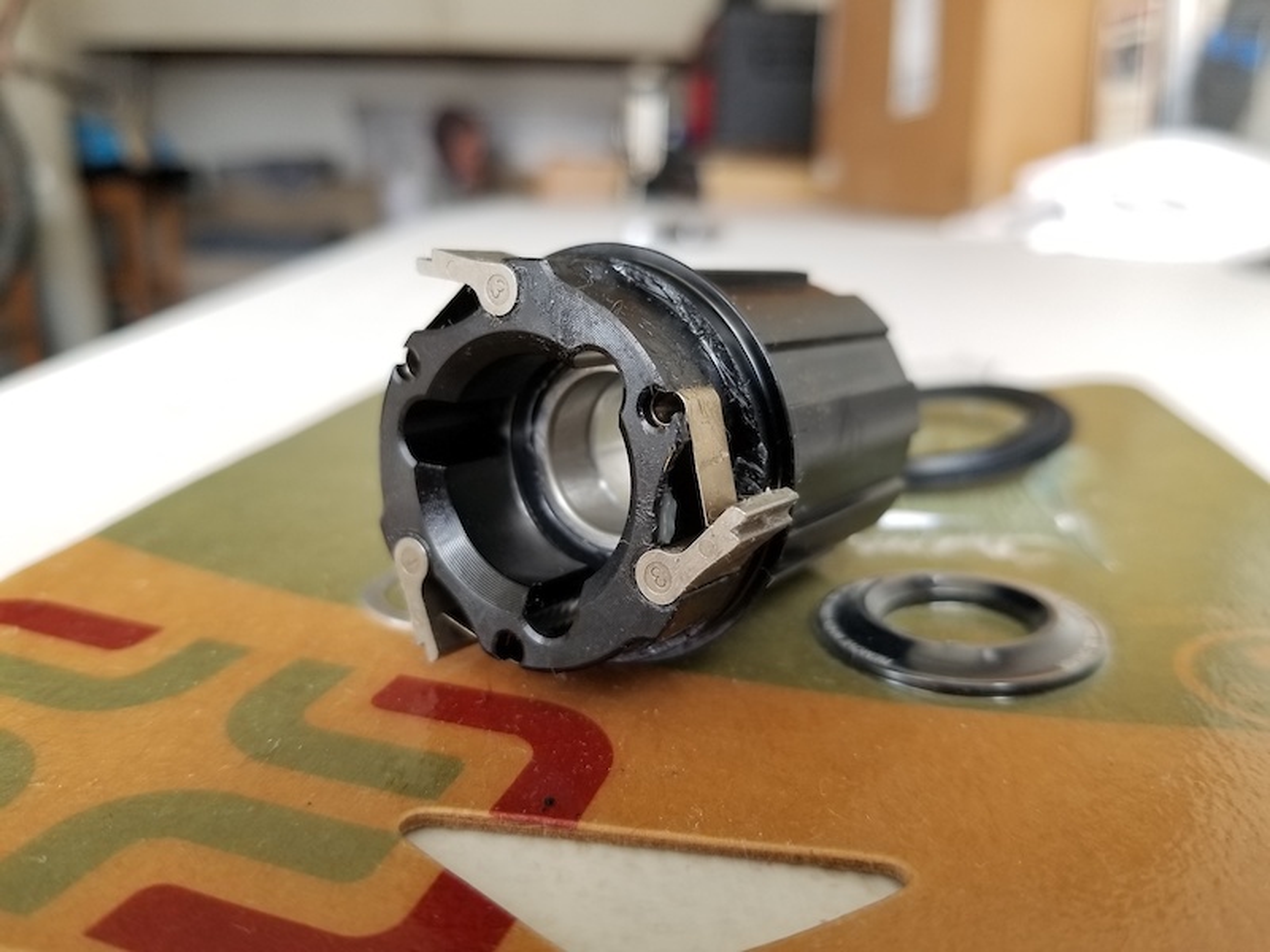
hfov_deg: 67.3
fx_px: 954
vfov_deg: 53.1
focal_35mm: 26
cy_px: 476
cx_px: 635
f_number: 1.7
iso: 80
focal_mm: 4.25
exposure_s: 1/60
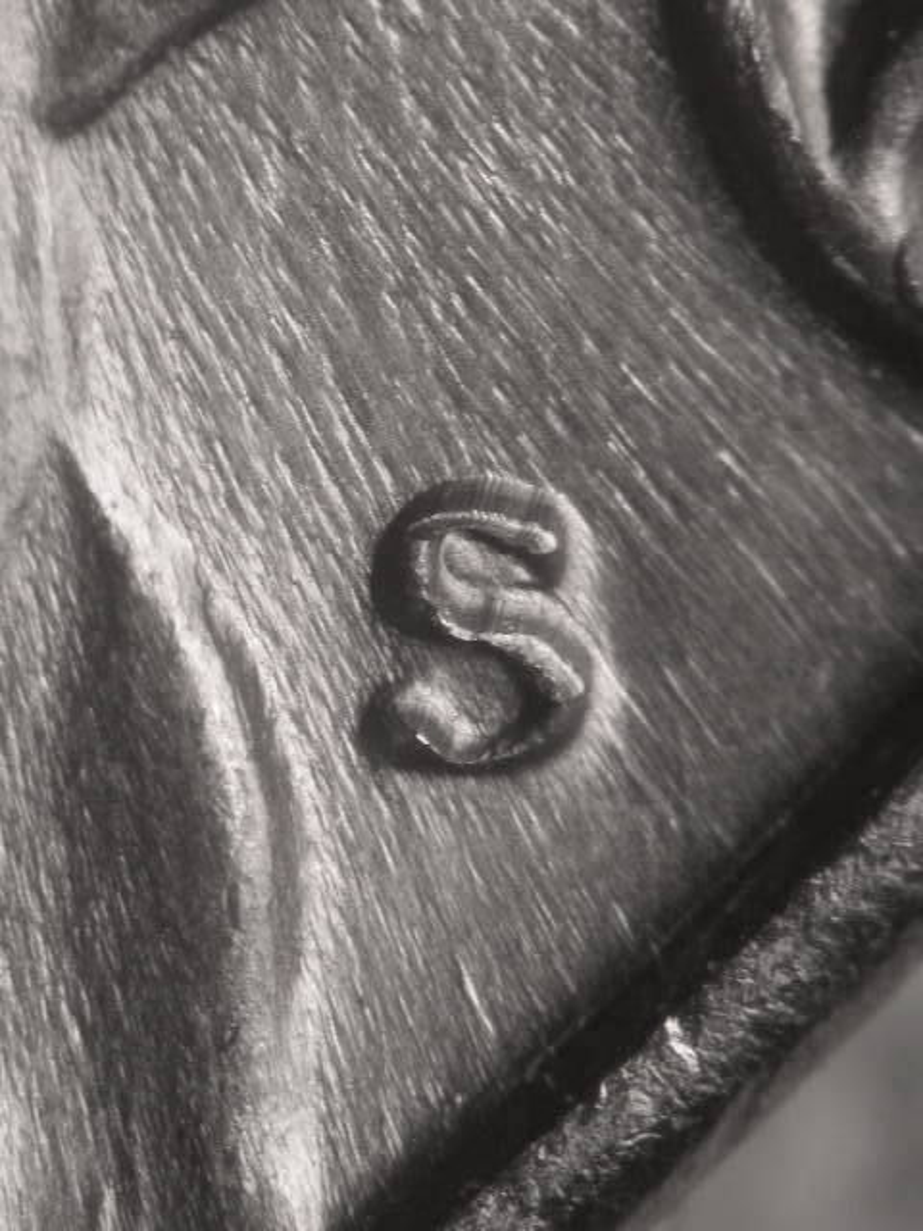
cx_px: 462
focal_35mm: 136
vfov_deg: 14.5
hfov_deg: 10.9
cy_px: 616
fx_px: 4835
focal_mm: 28.2
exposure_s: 1/9.3
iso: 100
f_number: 4.7
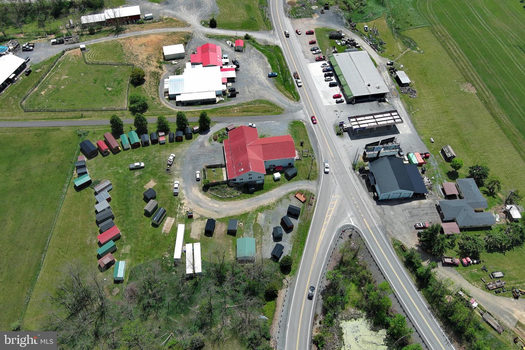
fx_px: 423
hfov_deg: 63.7
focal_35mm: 29
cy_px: 175
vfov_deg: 45.0
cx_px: 262
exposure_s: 1/1337
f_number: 2.8
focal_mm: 10.57
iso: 101
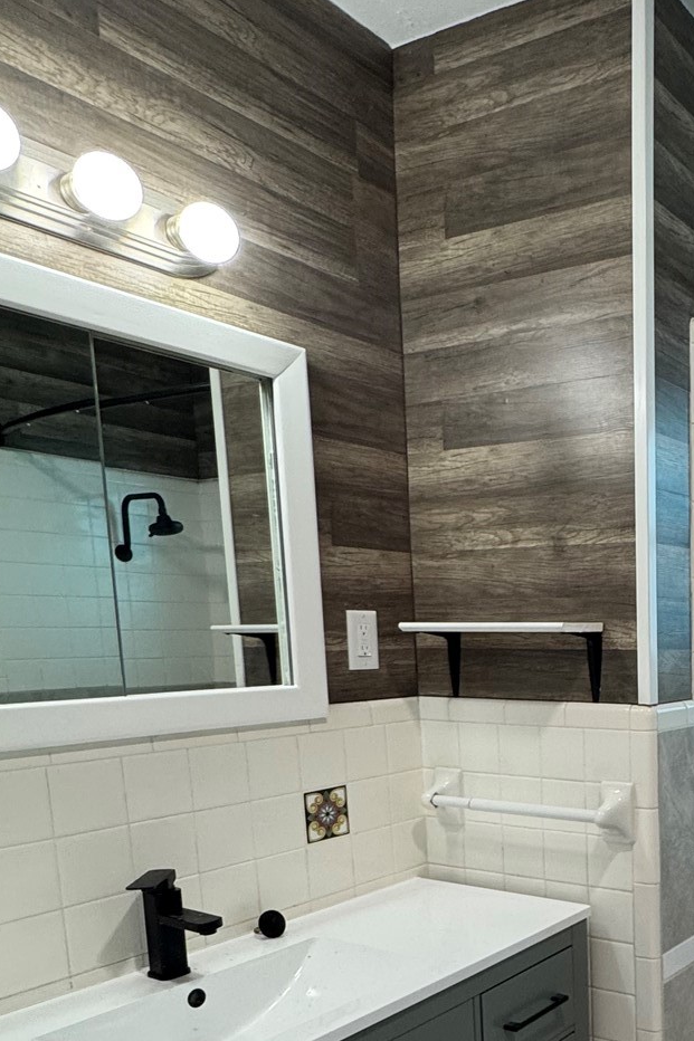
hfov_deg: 36.1
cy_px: 764
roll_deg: +0.2
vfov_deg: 56.2
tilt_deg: -8.2
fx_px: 926
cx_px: 725
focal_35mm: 32
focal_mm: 2.22
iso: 200
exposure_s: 1/120
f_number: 2.2
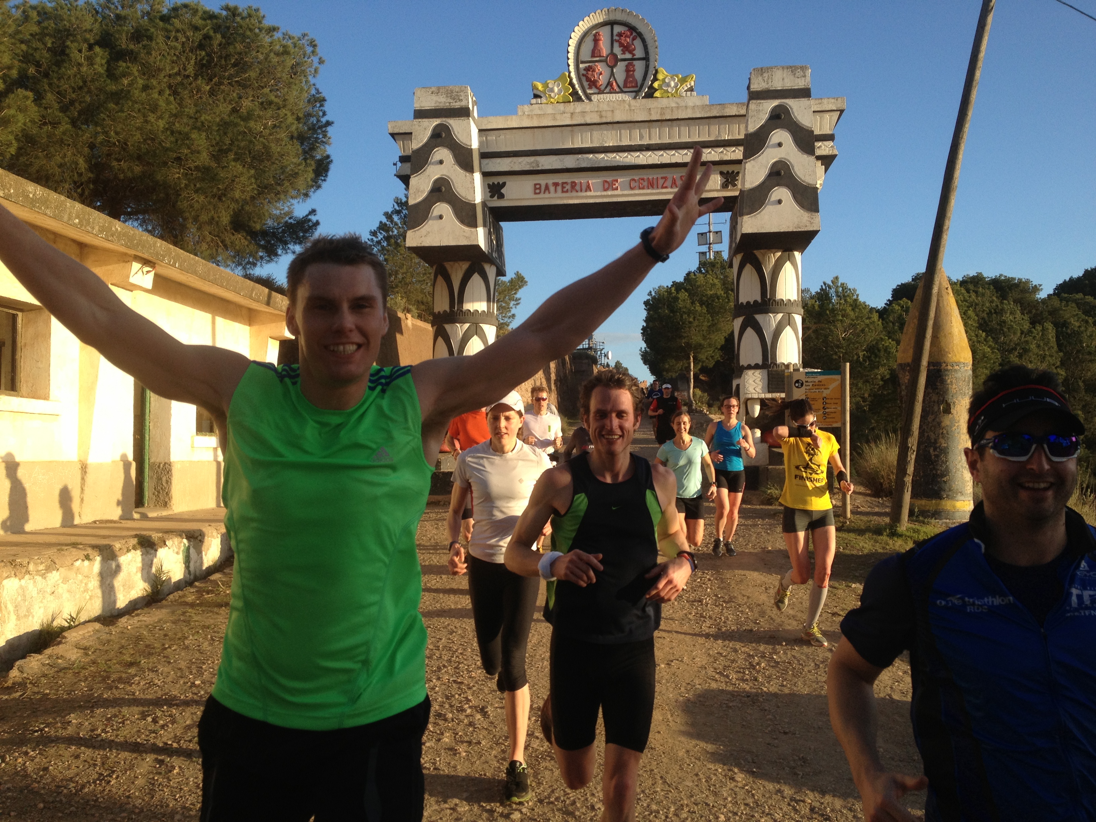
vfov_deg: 40.7
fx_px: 1108
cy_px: 411
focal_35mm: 35
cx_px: 548
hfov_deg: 52.6
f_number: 2.4
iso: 50
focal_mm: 4.28
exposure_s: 1/690
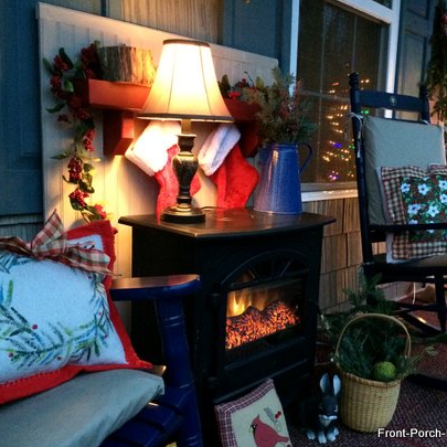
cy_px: 227
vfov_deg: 46.0
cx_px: 272
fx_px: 526
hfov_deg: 45.8
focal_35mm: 36
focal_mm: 4.12
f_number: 2.2
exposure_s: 1/15
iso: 500
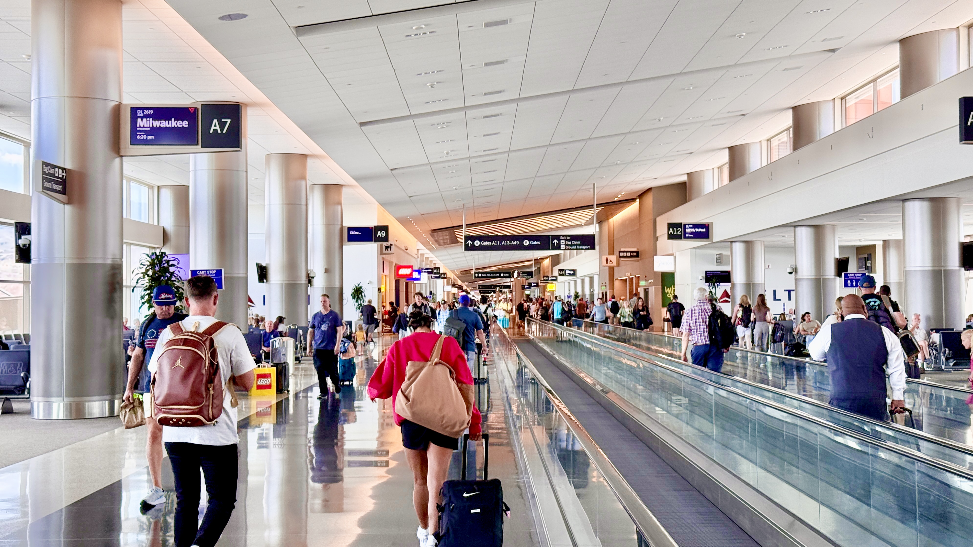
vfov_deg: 22.6
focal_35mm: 53
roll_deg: +1.0
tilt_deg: +2.3
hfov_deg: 39.2
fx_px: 1367
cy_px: 244
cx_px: 489
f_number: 1.78
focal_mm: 6.76
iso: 125
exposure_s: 1/194
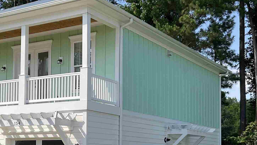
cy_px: 132
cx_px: 91
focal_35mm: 67
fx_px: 457
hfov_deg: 31.3
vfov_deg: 17.7
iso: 16
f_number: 1.8
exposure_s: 1/1250
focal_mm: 3
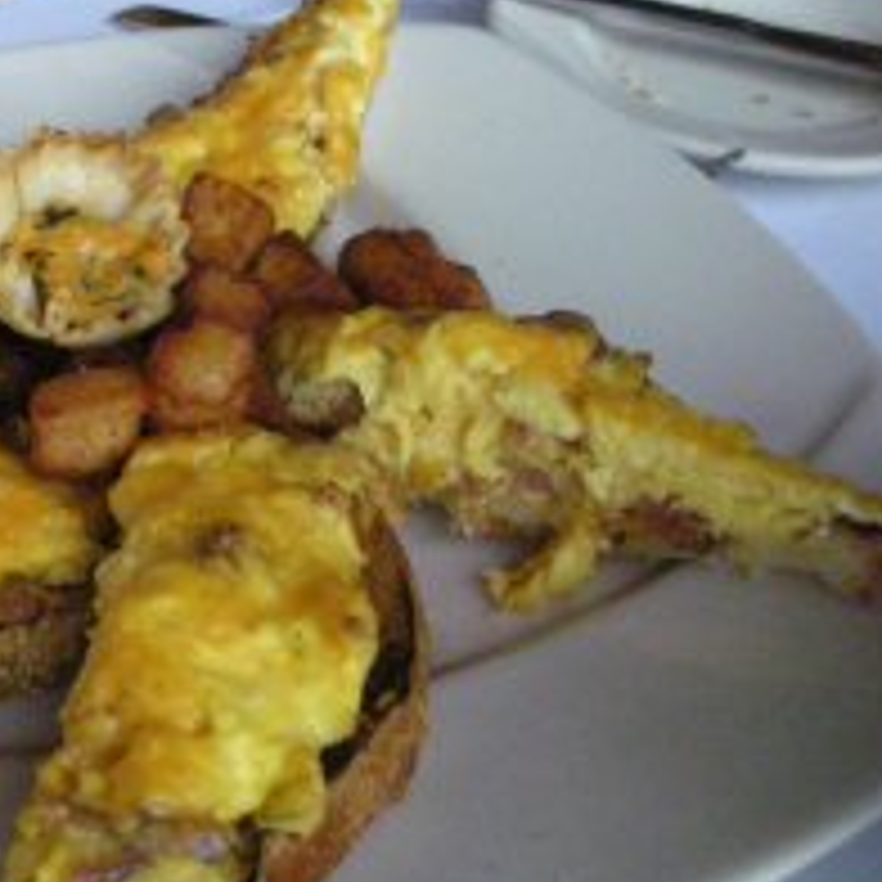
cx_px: 14
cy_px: 392
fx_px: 1816
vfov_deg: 27.3
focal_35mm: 63
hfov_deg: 26.0
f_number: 7.9
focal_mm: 5.8
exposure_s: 1/65.6
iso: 800
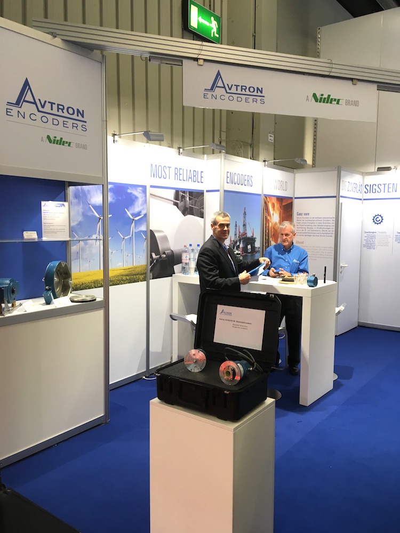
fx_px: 447
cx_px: 200
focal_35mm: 29
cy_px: 266
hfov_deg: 48.2
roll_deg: +1.8
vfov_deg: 61.7
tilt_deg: -5.0
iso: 25
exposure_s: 1/33
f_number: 2.2
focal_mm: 4.15
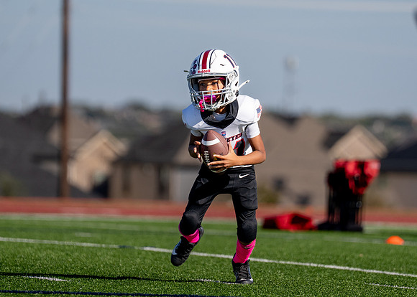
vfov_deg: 3.9
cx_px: 196
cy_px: 113
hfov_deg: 5.5
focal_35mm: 368
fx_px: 4361
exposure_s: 1/6400
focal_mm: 200
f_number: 2.8
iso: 320
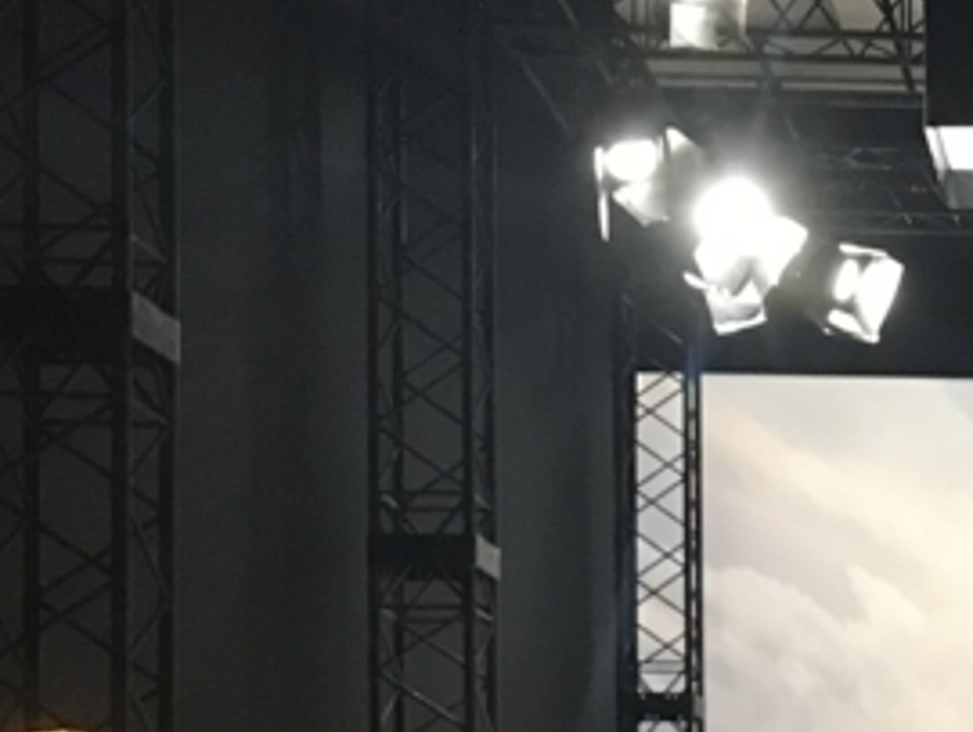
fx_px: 2982
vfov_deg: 13.3
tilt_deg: -0.6
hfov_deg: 16.6
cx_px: 1539
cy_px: 1060
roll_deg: +0.2
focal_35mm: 106
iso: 80
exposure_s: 1/17
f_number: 1.8
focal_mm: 3.99
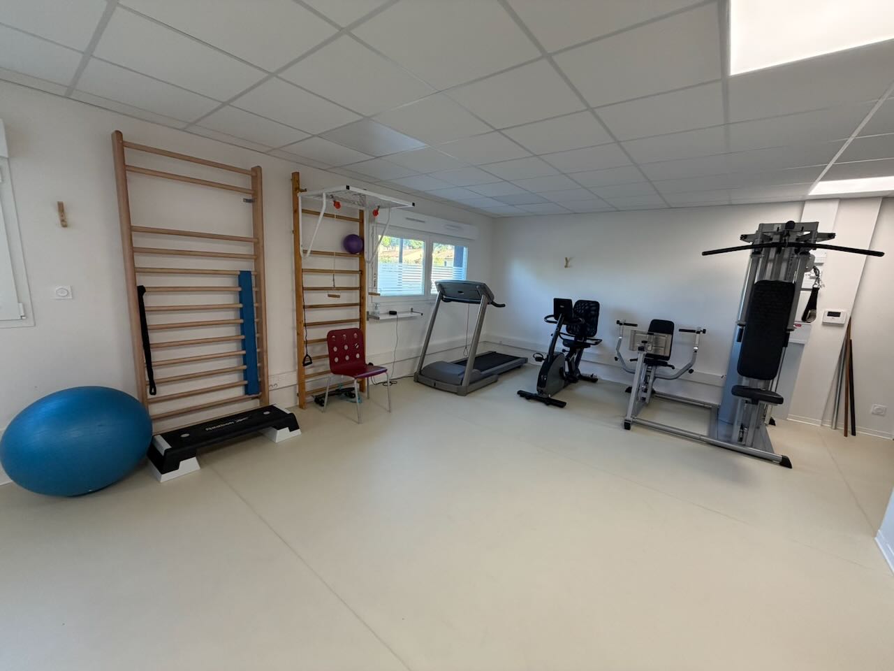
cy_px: 336
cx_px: 447
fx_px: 362
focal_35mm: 14
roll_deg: -3.0
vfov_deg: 85.7
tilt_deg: -9.9
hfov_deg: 102.1
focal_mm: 2.22
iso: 200
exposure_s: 1/100
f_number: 2.2
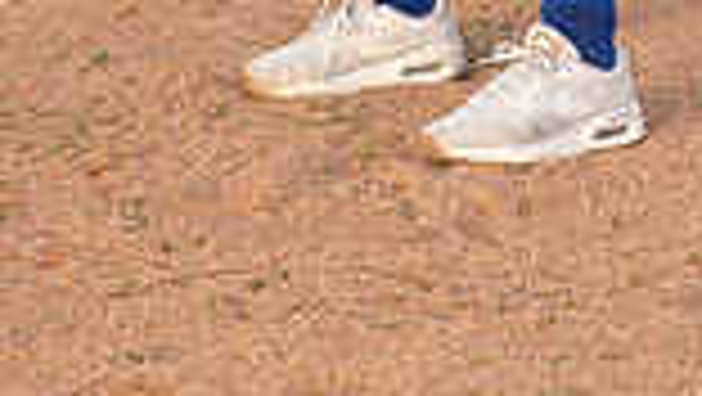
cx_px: 459
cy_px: -572
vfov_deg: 6.9
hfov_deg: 12.9
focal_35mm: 166
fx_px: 3092
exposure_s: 1/320
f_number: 6.3
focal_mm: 55
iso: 200
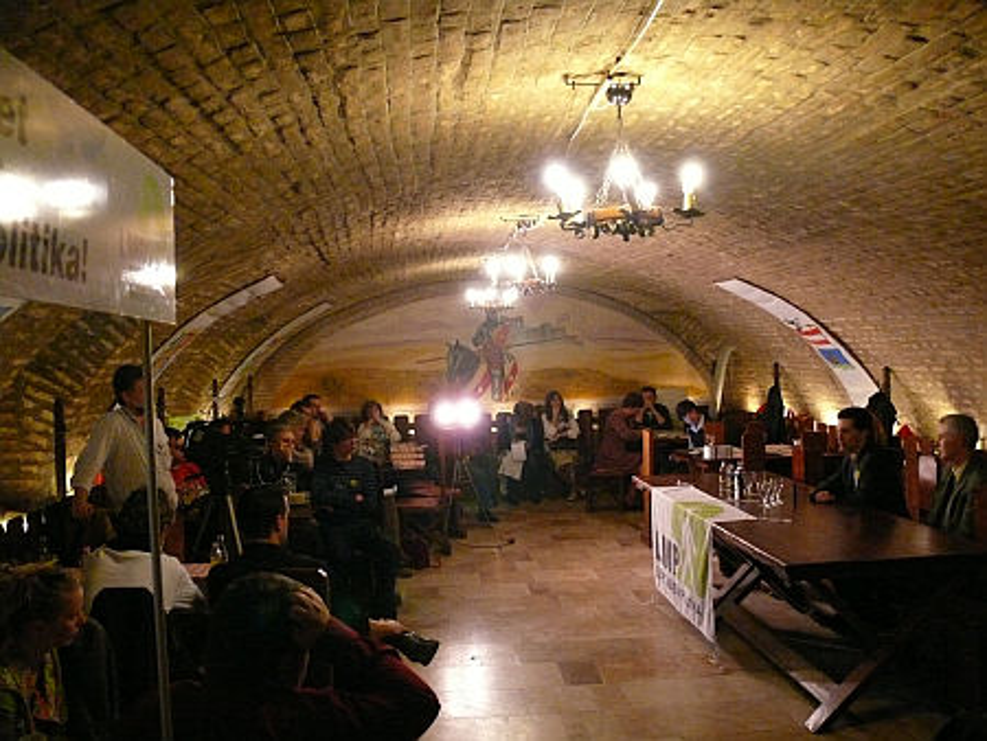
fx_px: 998
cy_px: 370
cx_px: 494
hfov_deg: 52.6
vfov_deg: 40.7
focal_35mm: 35
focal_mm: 7.4
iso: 800
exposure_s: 1/25
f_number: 2.8
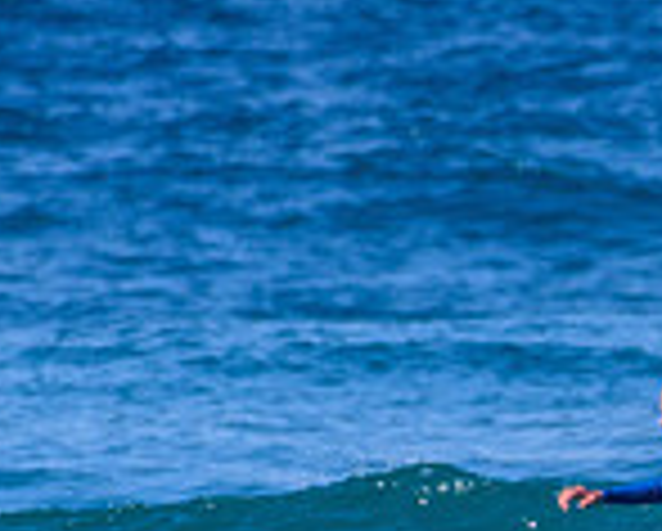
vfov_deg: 0.6
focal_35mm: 2771
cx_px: 766
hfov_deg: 0.7
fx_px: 54363
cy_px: 668
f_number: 5.6
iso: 400
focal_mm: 500
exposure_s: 1/2000
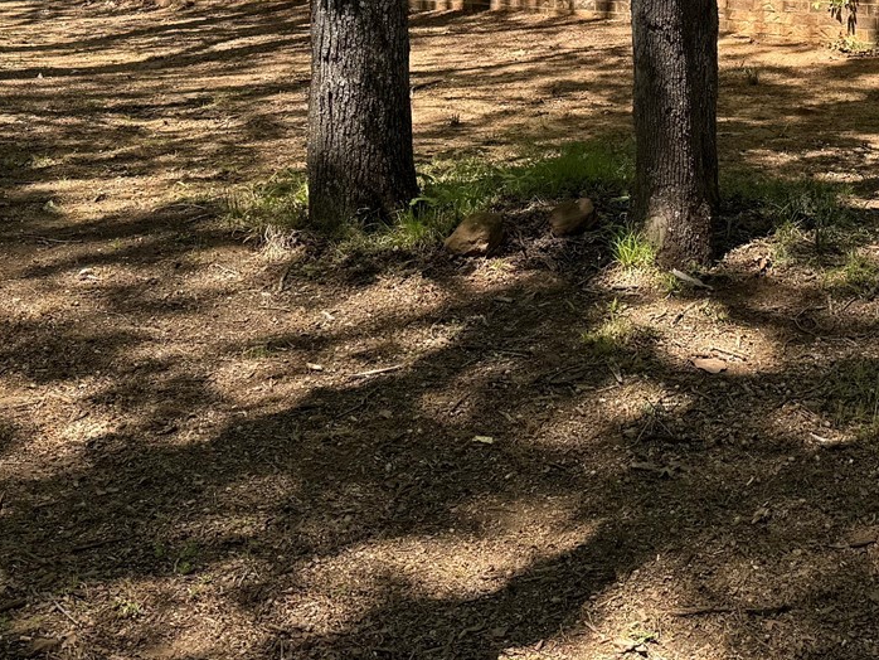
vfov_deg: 20.7
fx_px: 1677
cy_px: -145
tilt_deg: +2.4
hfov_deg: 28.2
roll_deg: +0.7
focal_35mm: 66
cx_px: 800
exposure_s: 1/1211
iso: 80
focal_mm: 6.76
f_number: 1.78
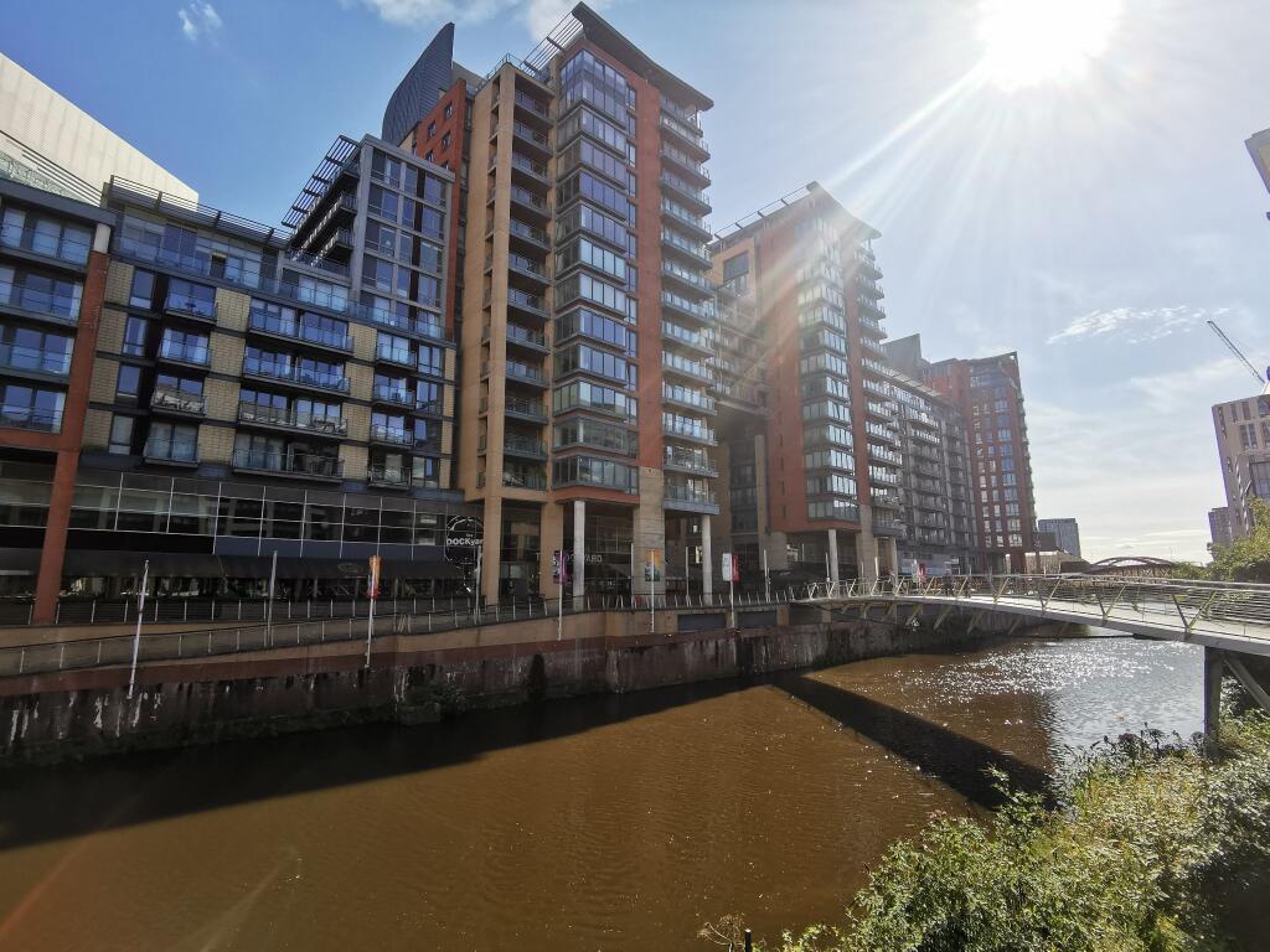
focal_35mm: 17
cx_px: 635
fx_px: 624
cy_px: 476
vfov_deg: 74.7
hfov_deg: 91.0
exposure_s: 1/1511
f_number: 2.2
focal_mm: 2.26
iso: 50
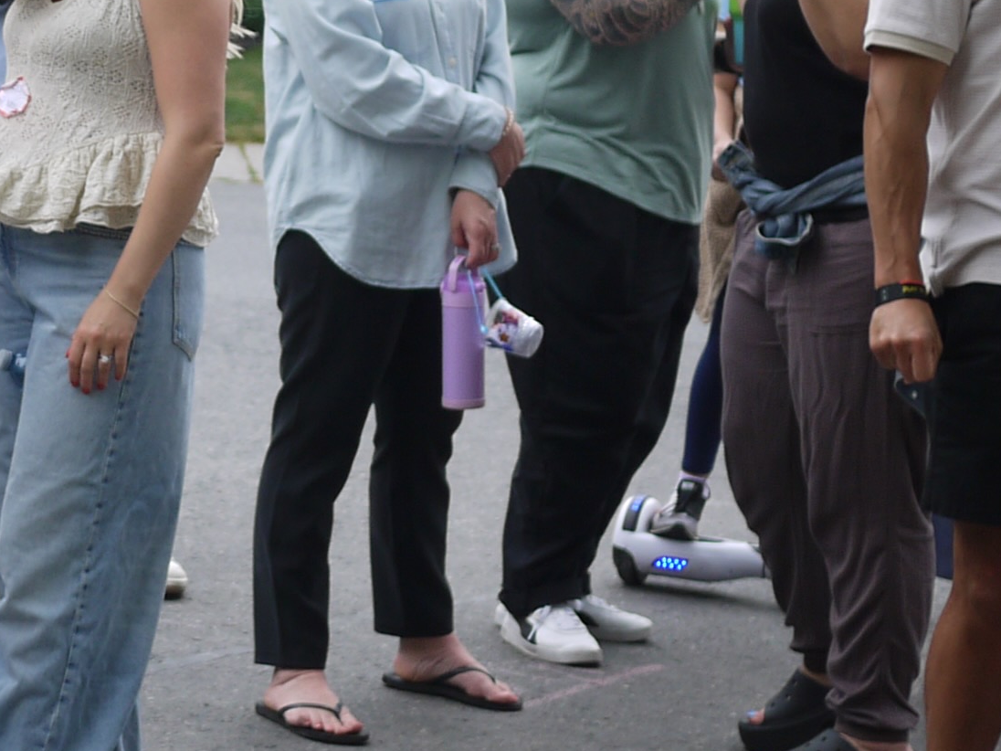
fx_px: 4222
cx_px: -170
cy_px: 232
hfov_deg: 13.2
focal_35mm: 146
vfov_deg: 10.2
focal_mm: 20
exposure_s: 1/320
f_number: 1.7
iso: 100
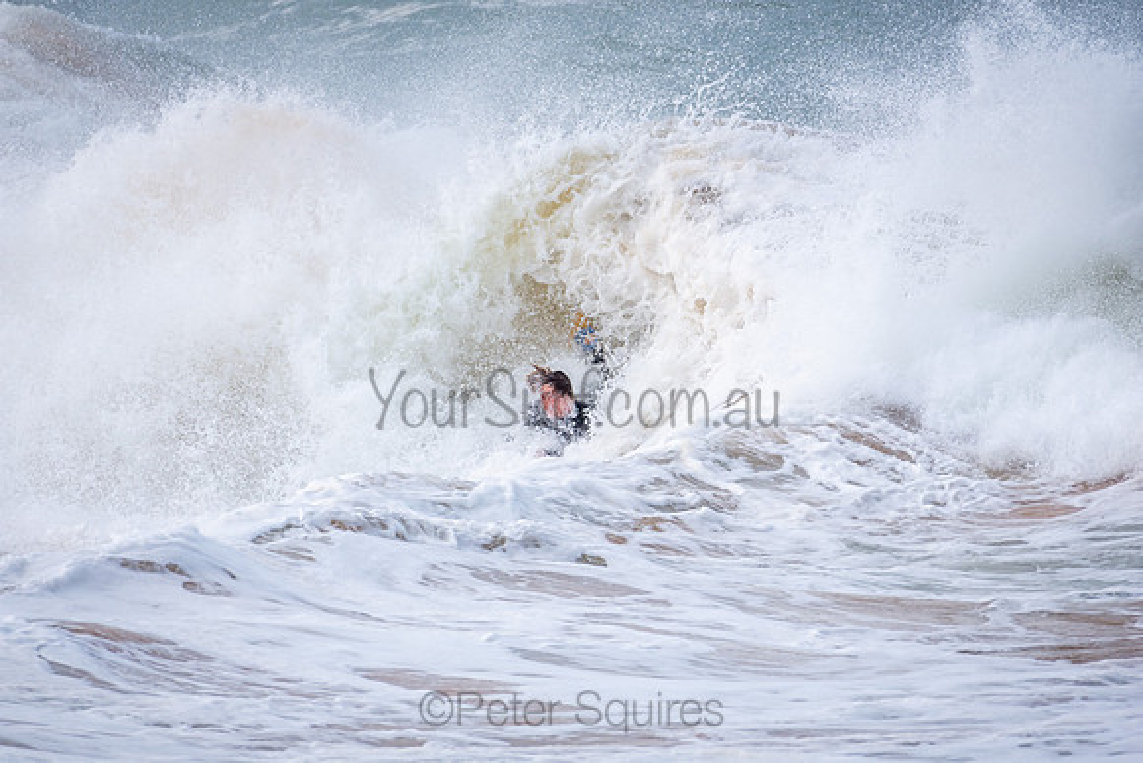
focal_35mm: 750
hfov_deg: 2.7
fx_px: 23817
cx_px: 572
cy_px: 382
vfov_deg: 1.8
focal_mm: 500
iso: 200
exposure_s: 1/1000
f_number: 6.3
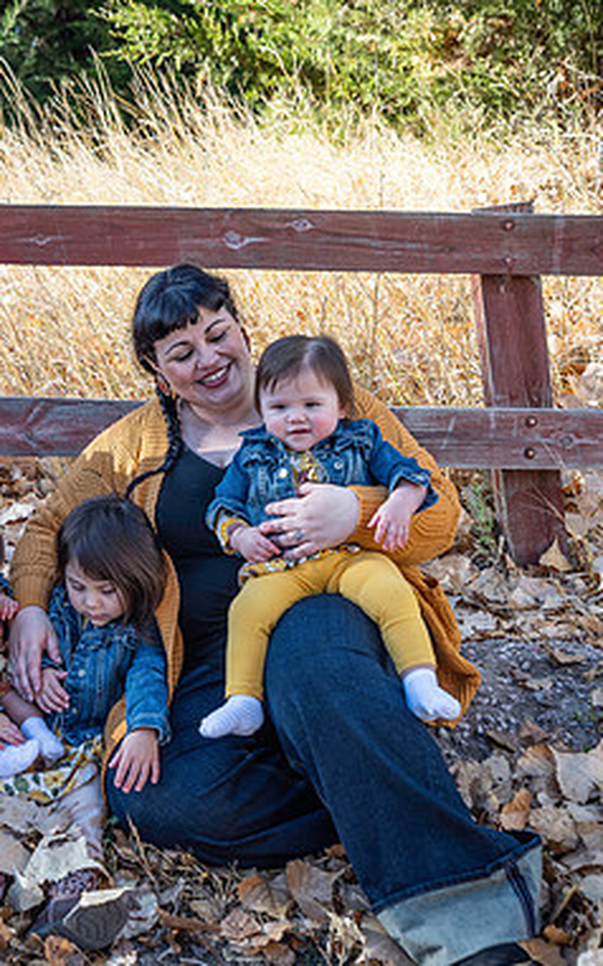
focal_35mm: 59
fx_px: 1552
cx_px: 68
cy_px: 483
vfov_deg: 34.6
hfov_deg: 21.5
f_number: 5
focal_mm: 38
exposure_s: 1/125
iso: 50
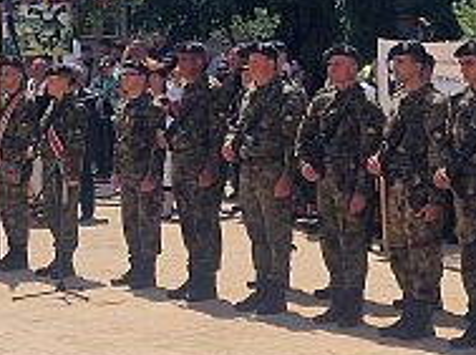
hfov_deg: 16.2
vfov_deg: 12.0
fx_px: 1674
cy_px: -15
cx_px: 285
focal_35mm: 122
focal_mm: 6.4
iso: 50
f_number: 1.8
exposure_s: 1/2088
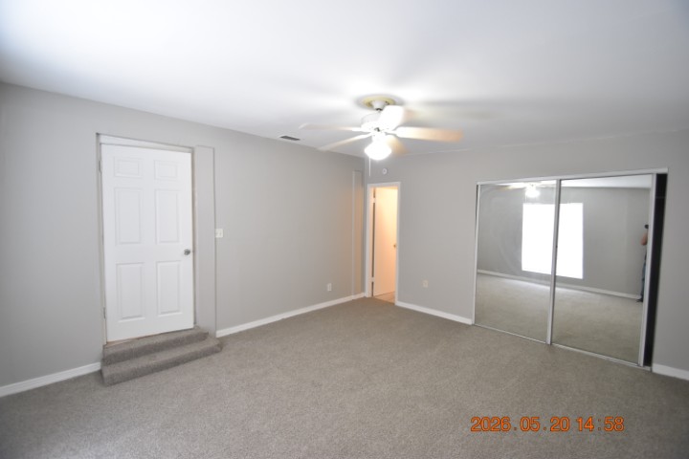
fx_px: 287
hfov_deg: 100.4
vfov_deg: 77.3
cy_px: 230
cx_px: 344
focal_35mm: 15
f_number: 3.5
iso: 800
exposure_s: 1/45
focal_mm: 10
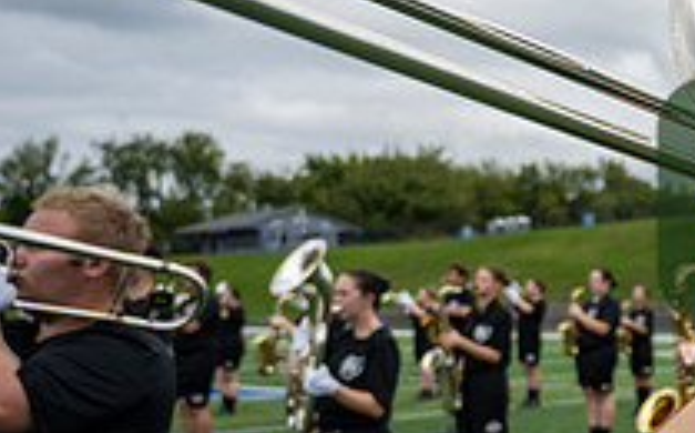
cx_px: 908
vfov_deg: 19.1
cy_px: 235
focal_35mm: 68
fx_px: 1286
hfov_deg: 25.8
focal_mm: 24
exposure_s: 1/800
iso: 100
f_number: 4
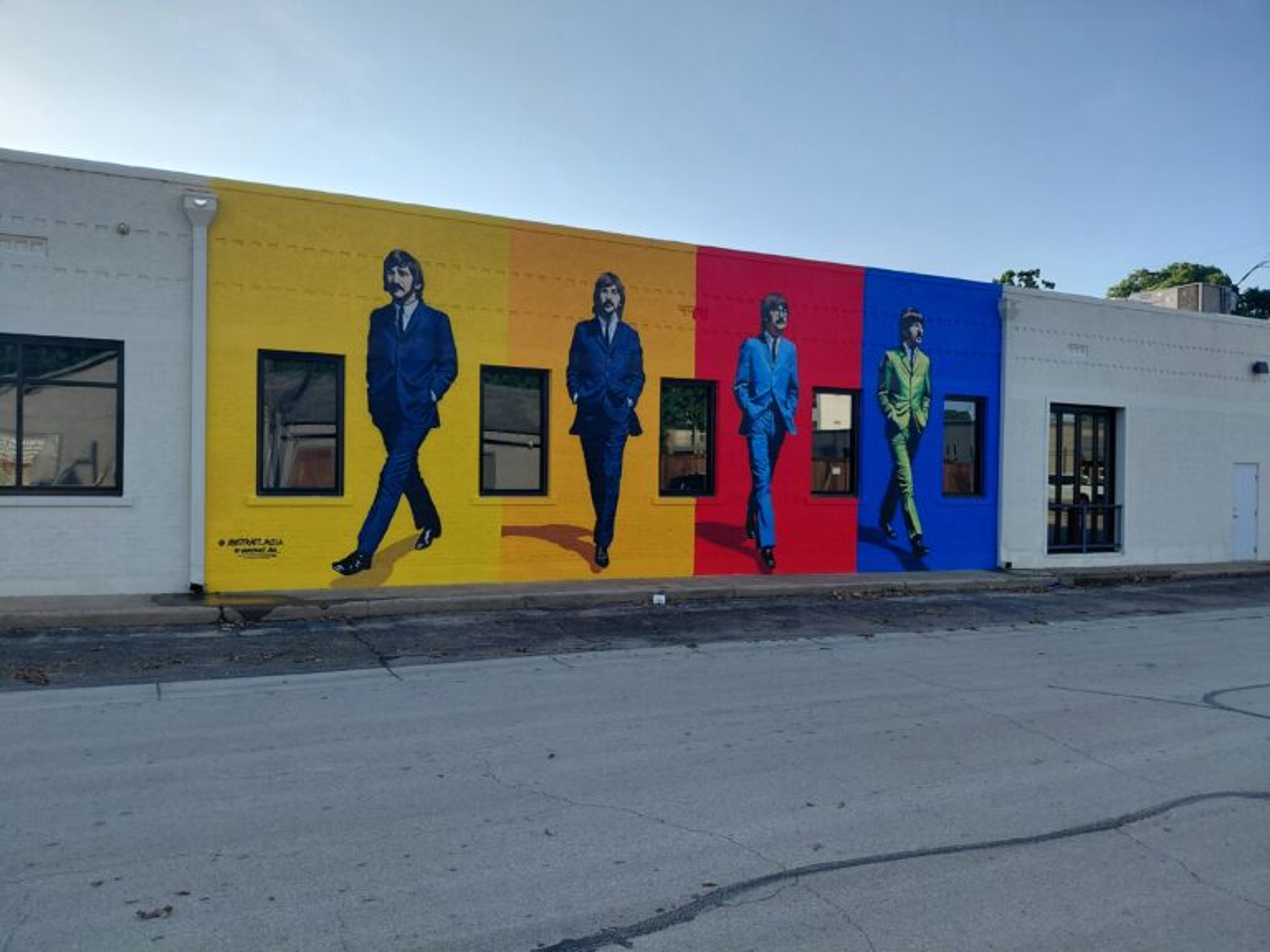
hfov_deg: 69.4
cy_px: 476
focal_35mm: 25
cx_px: 635
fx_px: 917
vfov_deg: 54.9
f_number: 1.8
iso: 50
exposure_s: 1/1237
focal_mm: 4.69
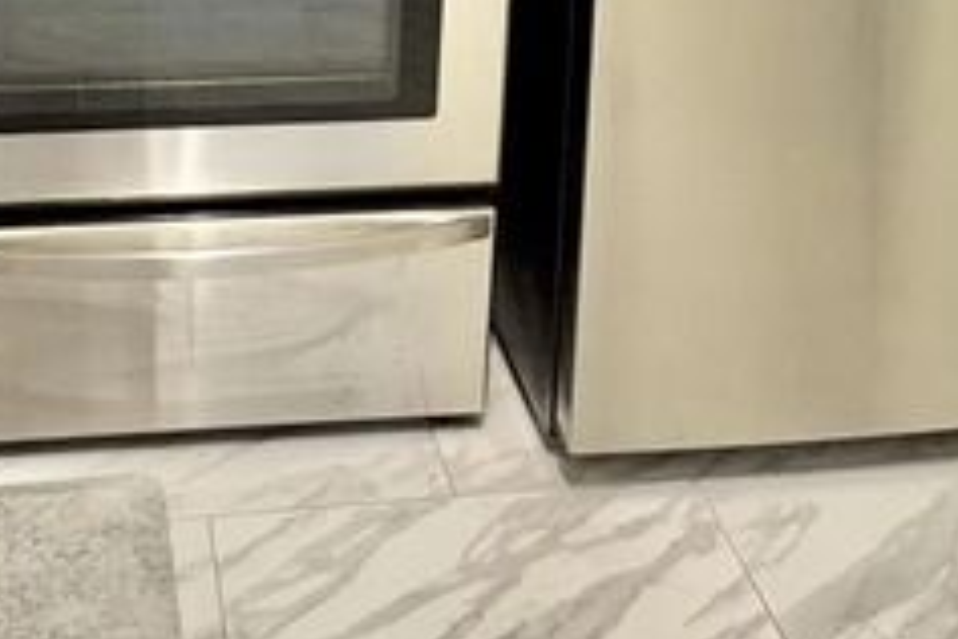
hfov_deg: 31.6
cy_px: -311
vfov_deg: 19.0
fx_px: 1676
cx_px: 295
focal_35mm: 63
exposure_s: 1/60
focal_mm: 2.22
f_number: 2.2
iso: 320
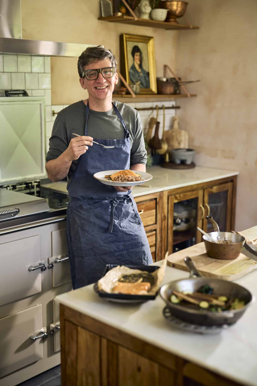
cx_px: 128
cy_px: 193
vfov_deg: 39.6
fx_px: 535
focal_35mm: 50
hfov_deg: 27.0
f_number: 2
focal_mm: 50
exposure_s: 1/30
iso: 100
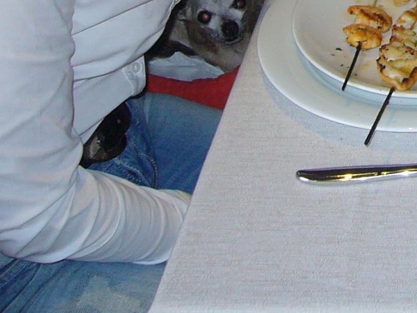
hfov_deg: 15.7
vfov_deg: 12.0
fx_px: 1397
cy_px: -200
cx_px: 608
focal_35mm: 116
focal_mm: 5.8
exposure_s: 1/60
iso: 100
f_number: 2.8
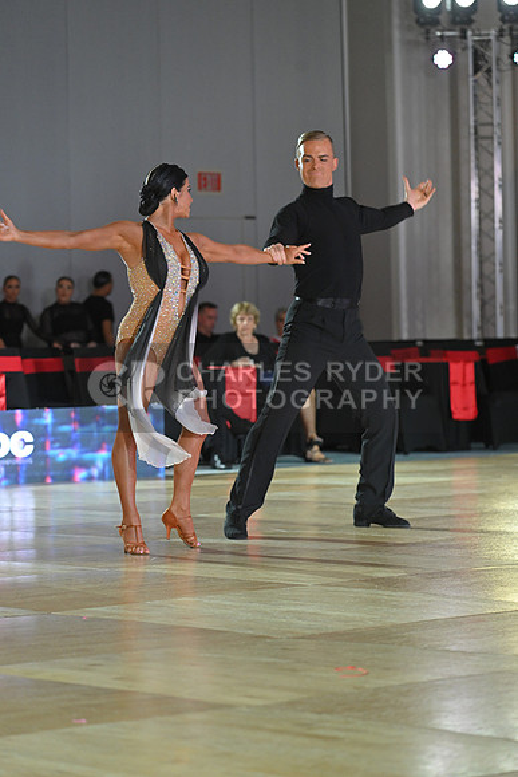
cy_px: 388
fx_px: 2631
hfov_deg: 11.2
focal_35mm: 122
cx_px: 259
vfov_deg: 16.8
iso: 2000
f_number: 4
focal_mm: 122
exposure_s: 1/250
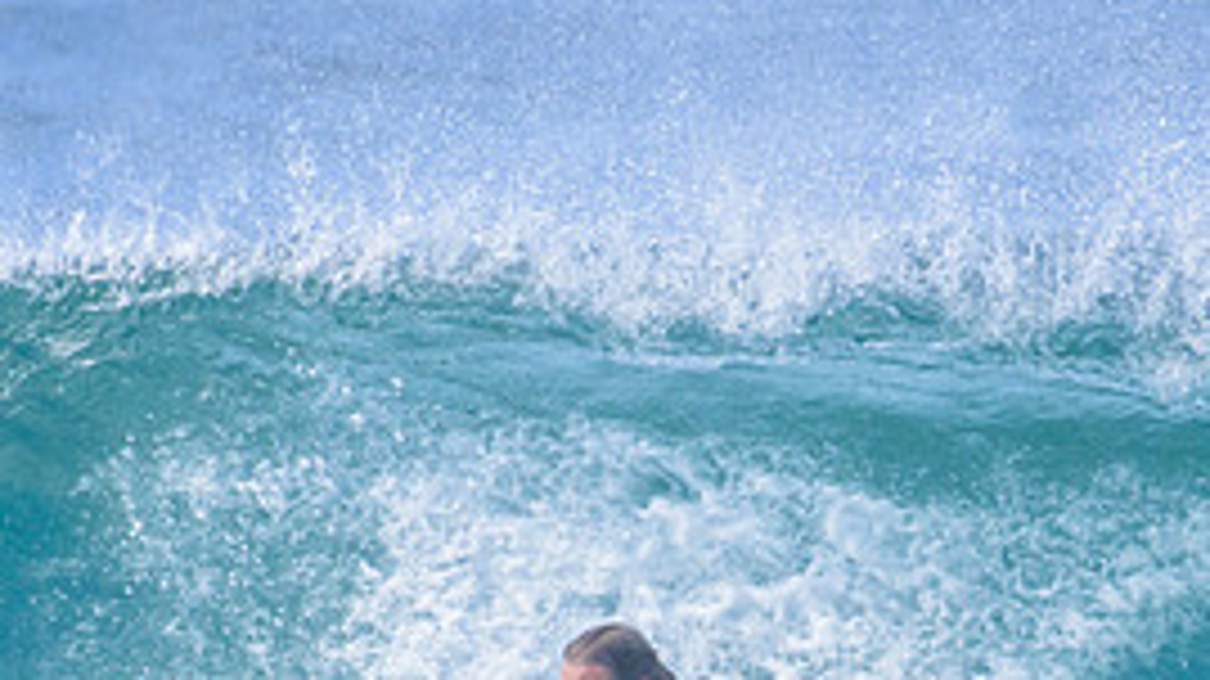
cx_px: 297
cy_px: 804
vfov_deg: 0.5
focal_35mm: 2260
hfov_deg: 1.0
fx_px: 72475
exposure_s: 1/2000
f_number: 11
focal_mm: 1000
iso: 2500
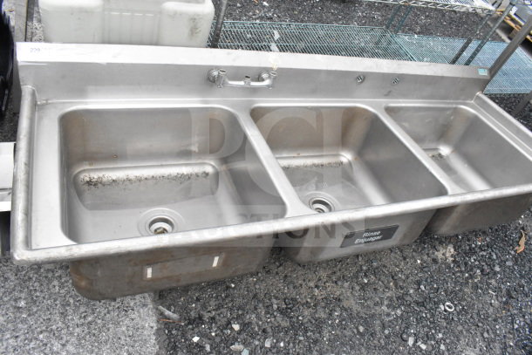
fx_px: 399
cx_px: 266
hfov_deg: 67.4
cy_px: 178
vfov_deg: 48.0
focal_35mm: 27
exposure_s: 1/800
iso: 6400
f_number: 14
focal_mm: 18
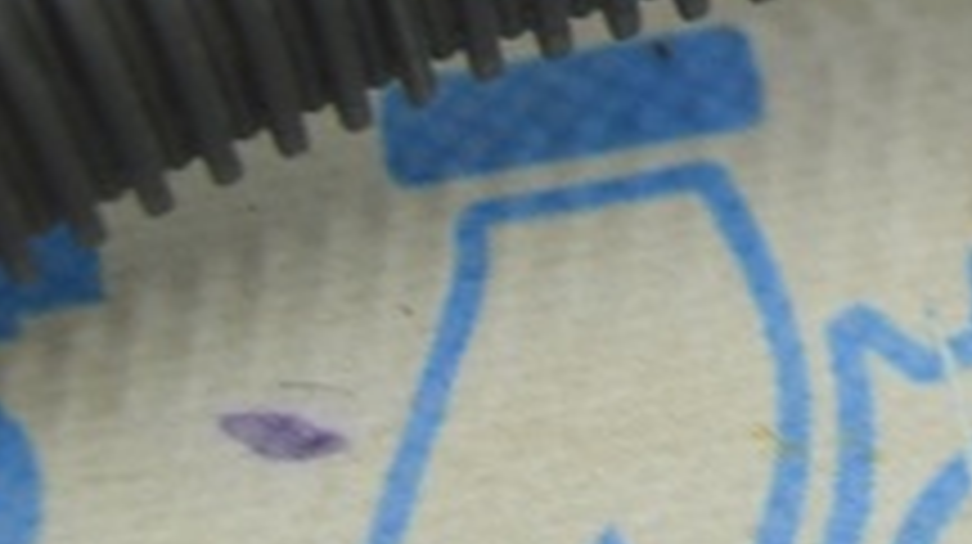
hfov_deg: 14.0
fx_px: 3836
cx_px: 1179
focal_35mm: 149
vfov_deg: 8.0
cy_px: -272
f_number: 5.6
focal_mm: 32
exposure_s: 1/20
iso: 400
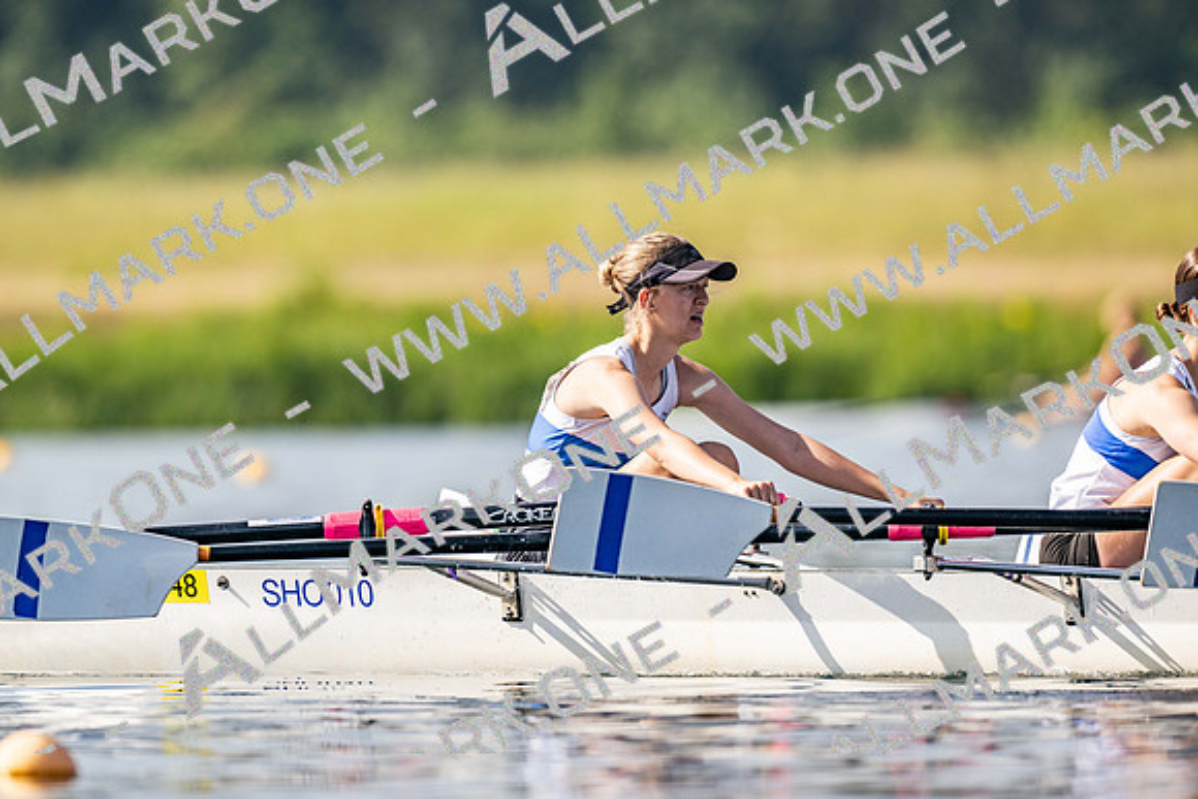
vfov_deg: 2.3
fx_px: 19970
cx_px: 599
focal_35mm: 600
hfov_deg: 3.4
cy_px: 400
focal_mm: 600
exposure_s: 1/2500
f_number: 5.6
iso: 280
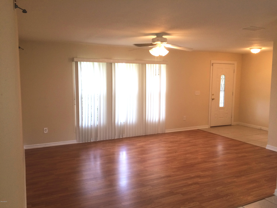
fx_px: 232
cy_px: 104
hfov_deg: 61.7
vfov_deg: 48.2
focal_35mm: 29
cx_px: 138
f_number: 2.2
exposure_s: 1/40
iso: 32
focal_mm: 4.15
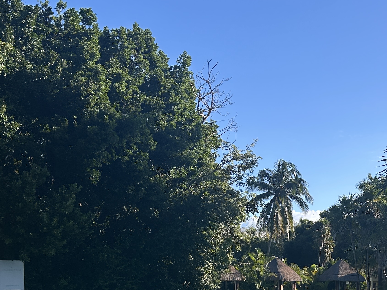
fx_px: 693
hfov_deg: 30.7
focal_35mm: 62
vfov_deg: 22.8
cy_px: 281
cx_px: 286
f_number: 1.5
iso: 50
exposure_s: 1/2299
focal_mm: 5.7
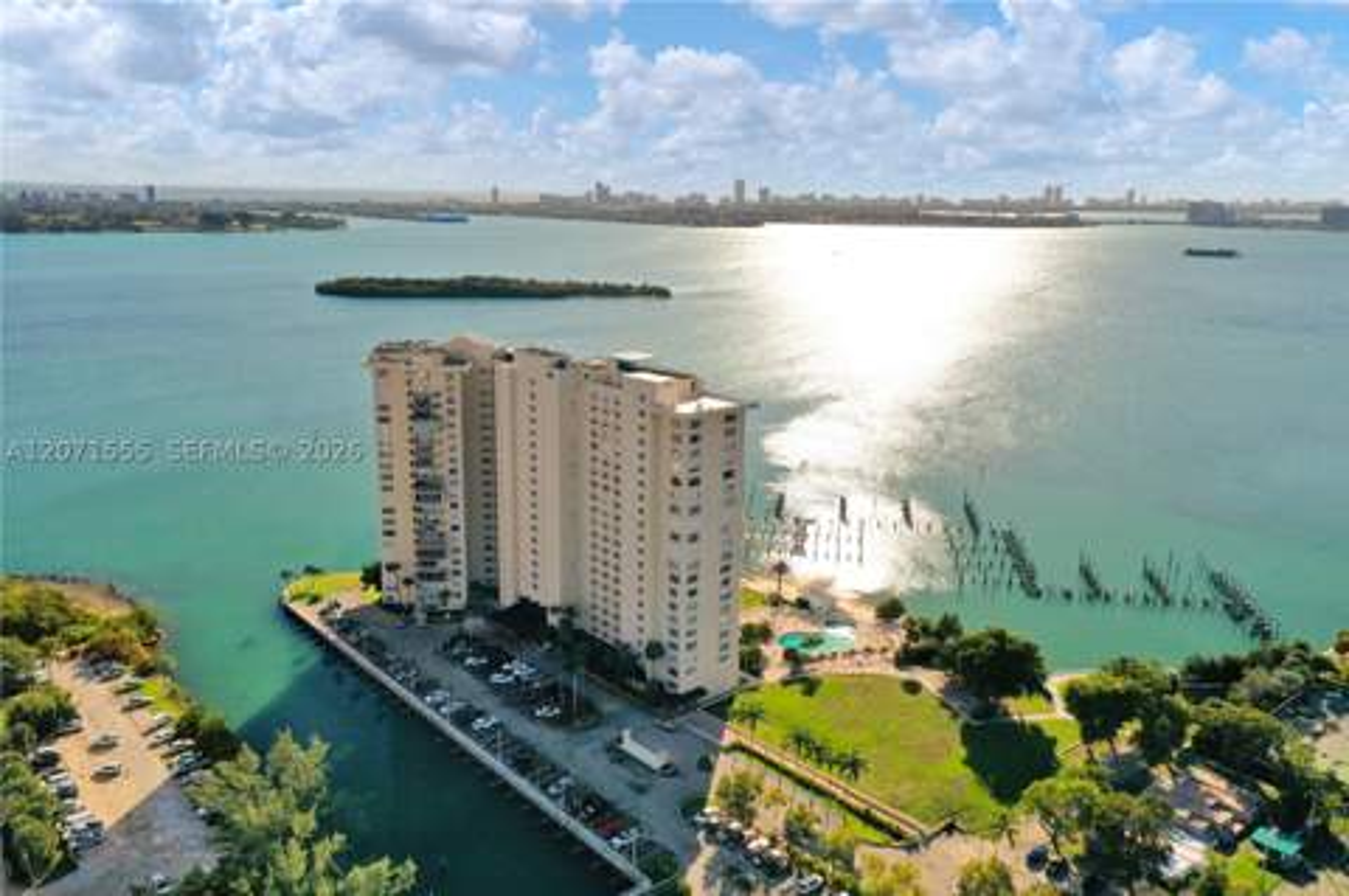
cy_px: 448
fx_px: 1048
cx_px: 674
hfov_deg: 65.5
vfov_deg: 46.3
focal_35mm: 28
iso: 200
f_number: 5
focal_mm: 10.26
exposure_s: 1/120
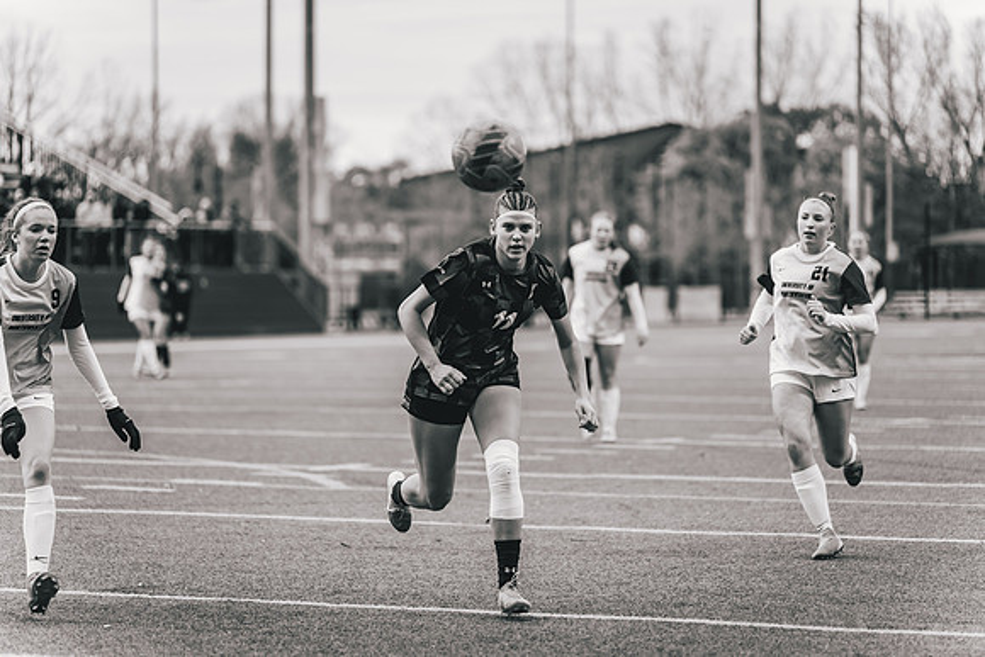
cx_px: 492
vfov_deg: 9.2
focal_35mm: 150
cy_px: 328
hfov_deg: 13.7
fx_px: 4105
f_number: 2.8
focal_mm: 150
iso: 400
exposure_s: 1/1250
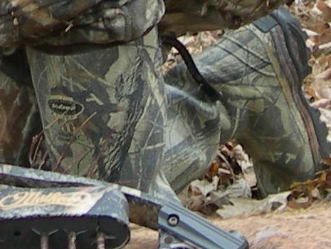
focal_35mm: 251
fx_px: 2401
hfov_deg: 7.9
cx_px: 94
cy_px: -133
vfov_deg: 5.9
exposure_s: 1/67
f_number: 2.8
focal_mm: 7.8
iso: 50
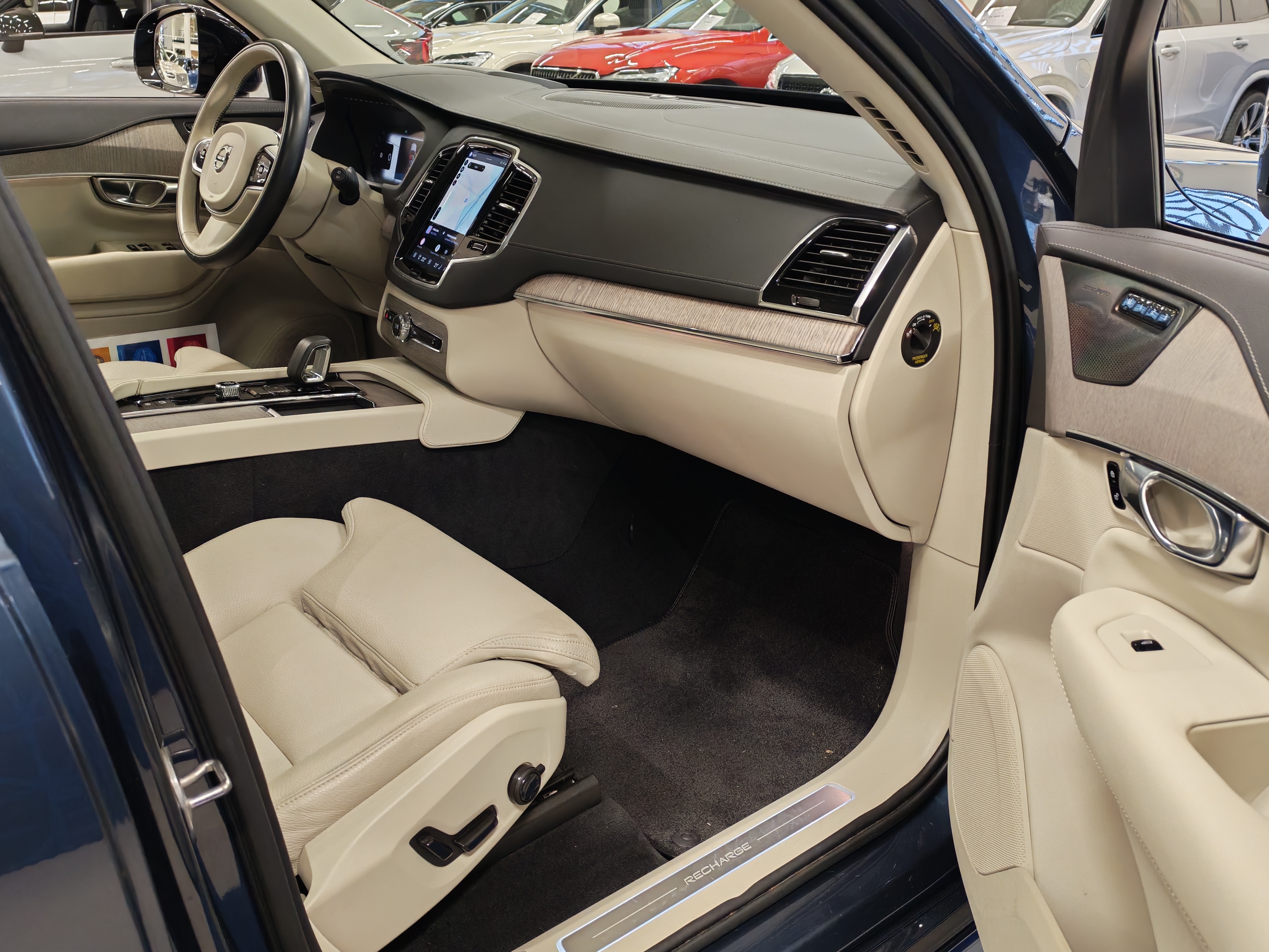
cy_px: 476
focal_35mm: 32
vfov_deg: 44.2
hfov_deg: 56.8
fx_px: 1173
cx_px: 634
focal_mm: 6.12
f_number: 1.9
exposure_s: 1/100
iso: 1187
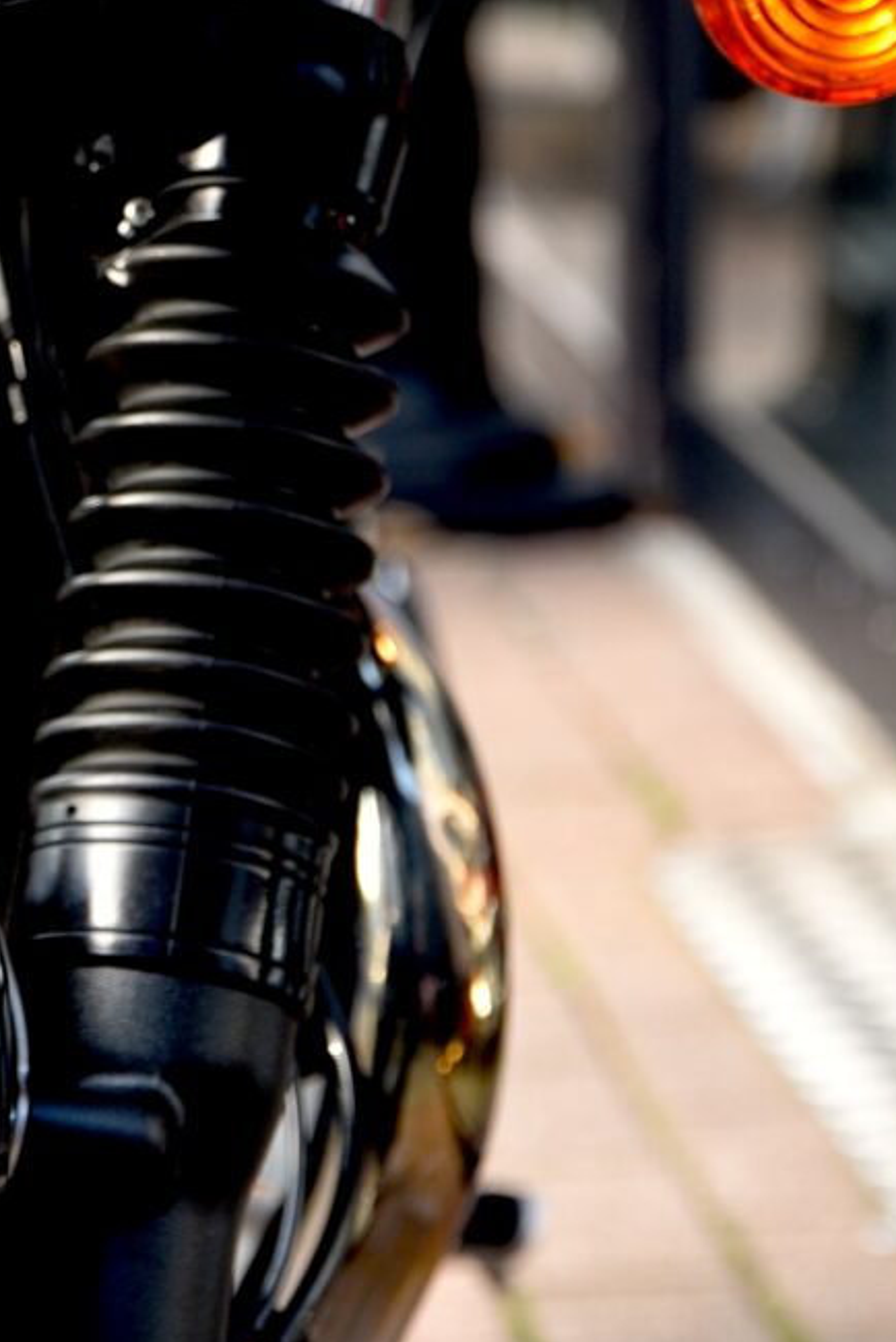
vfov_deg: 8.4
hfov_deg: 5.6
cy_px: 493
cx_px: -119
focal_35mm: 244
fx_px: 9099
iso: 200
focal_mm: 62
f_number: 4
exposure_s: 1/60
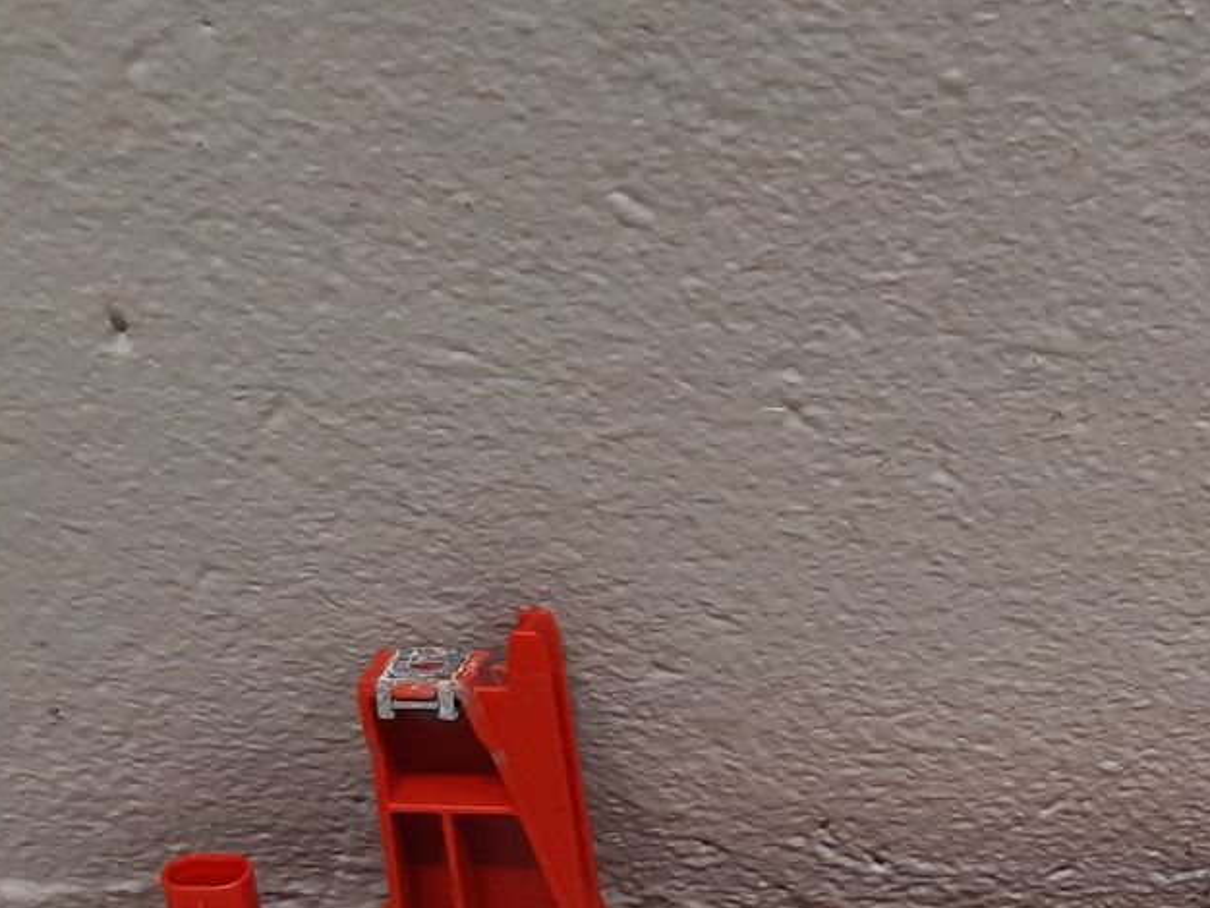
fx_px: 2972
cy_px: 707
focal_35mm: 85
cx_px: 1278
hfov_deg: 22.0
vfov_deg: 17.3
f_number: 1.7
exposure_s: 1/50
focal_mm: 3.93
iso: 160
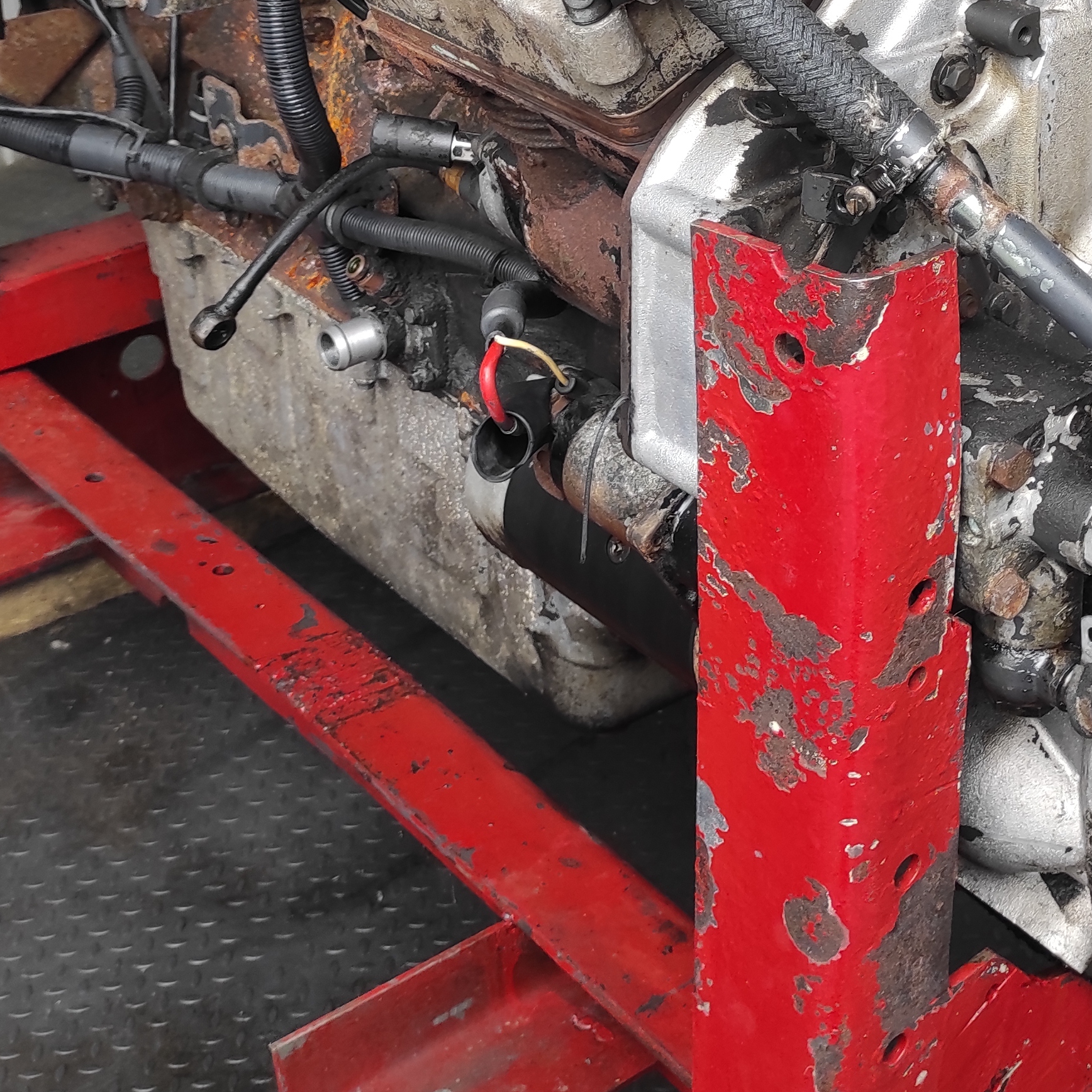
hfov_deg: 28.6
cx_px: 832
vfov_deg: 28.0
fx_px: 2106
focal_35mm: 59
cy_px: 116
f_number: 1.89
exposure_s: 1/50
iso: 149
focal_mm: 5.43
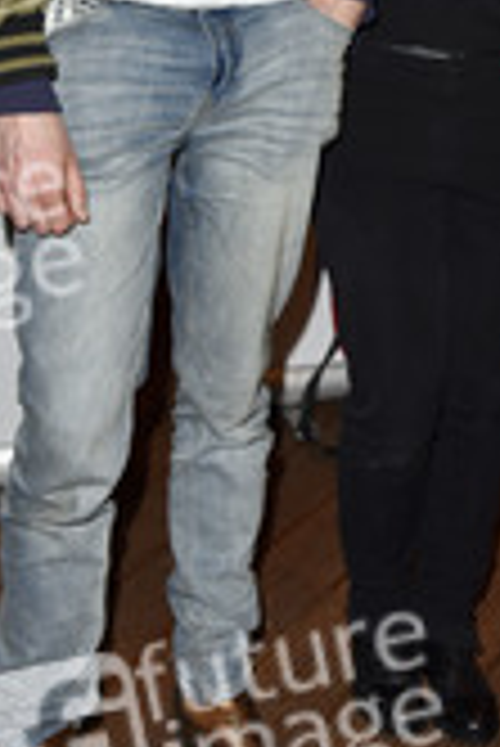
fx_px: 1601
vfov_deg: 25.3
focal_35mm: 77
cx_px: 342
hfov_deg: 17.7
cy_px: 45
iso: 800
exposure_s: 1/160
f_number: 5.6
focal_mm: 32
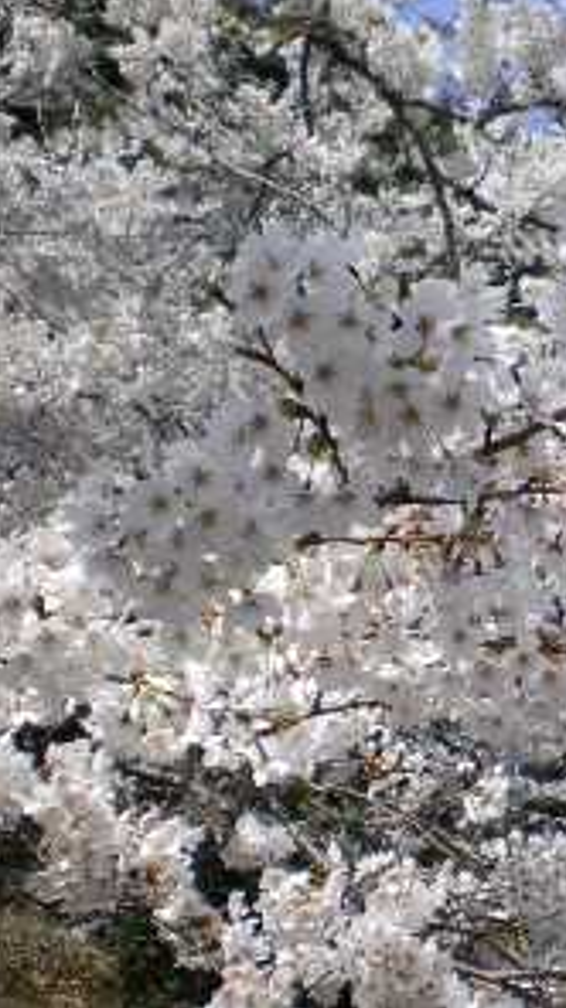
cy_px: 501
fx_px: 1498
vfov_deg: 37.2
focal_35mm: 56
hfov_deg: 20.2
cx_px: 665
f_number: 3.1
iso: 64
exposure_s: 1/500
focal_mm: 6.3
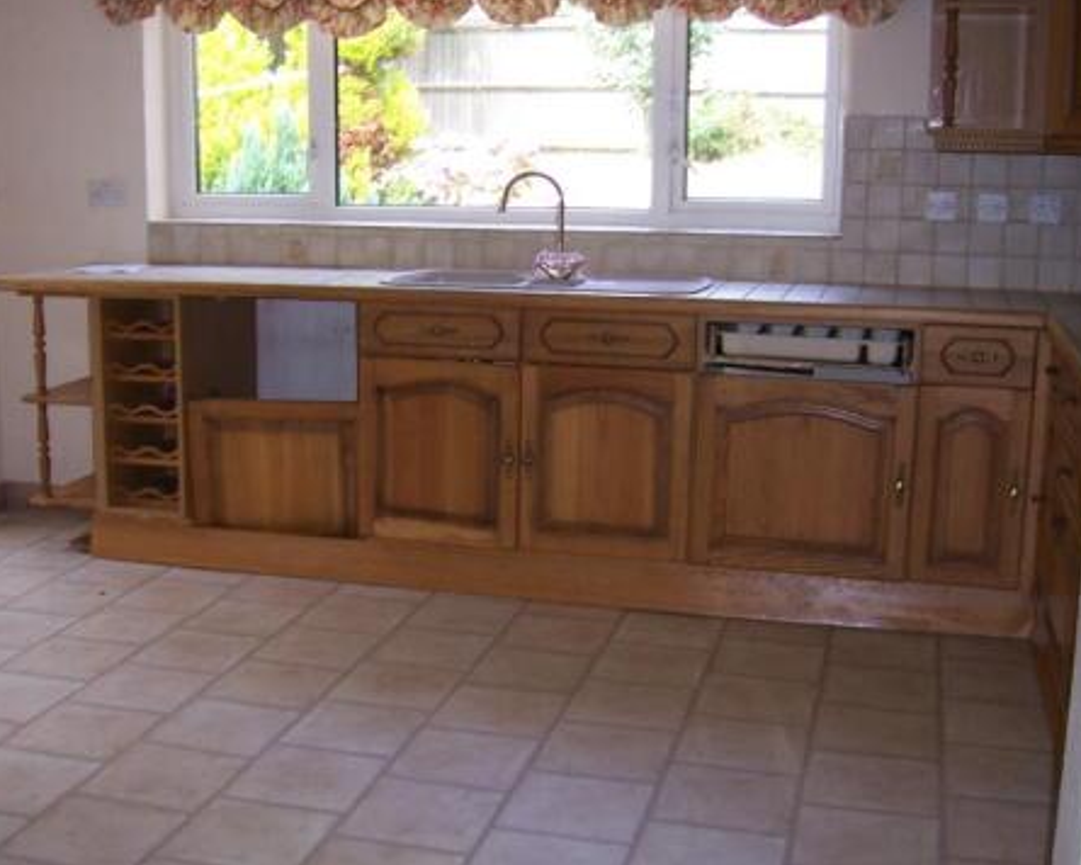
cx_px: 385
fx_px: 1472
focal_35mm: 46
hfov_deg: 40.0
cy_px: 426
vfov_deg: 32.7
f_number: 3
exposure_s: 1/60
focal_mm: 6
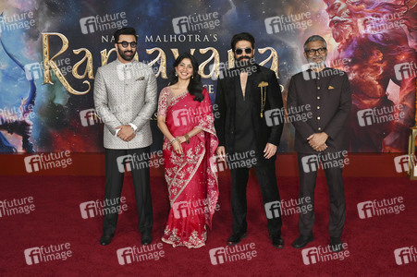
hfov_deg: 54.5
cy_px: 138
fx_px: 405
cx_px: 208
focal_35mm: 35
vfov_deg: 37.8
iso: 1600
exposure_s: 1/250
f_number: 6.3
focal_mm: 35
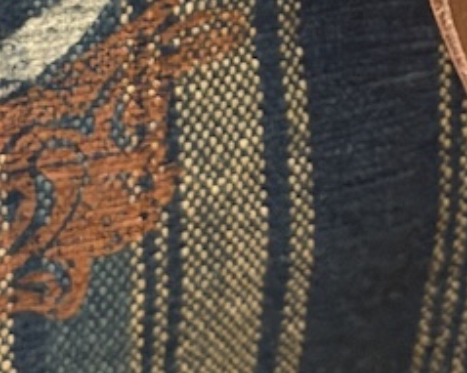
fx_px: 2887
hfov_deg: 9.2
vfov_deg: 7.2
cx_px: 420
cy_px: -321
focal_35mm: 209
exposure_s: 1/24
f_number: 1.78
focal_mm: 6.76
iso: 800
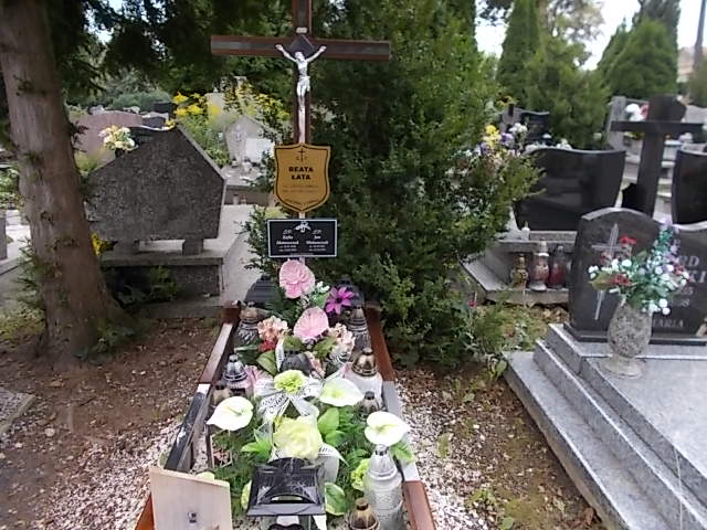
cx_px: 354
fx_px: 531
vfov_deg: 53.1
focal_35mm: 26
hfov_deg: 67.3
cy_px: 265
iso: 80
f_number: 3.2
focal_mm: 4.6
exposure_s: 1/125
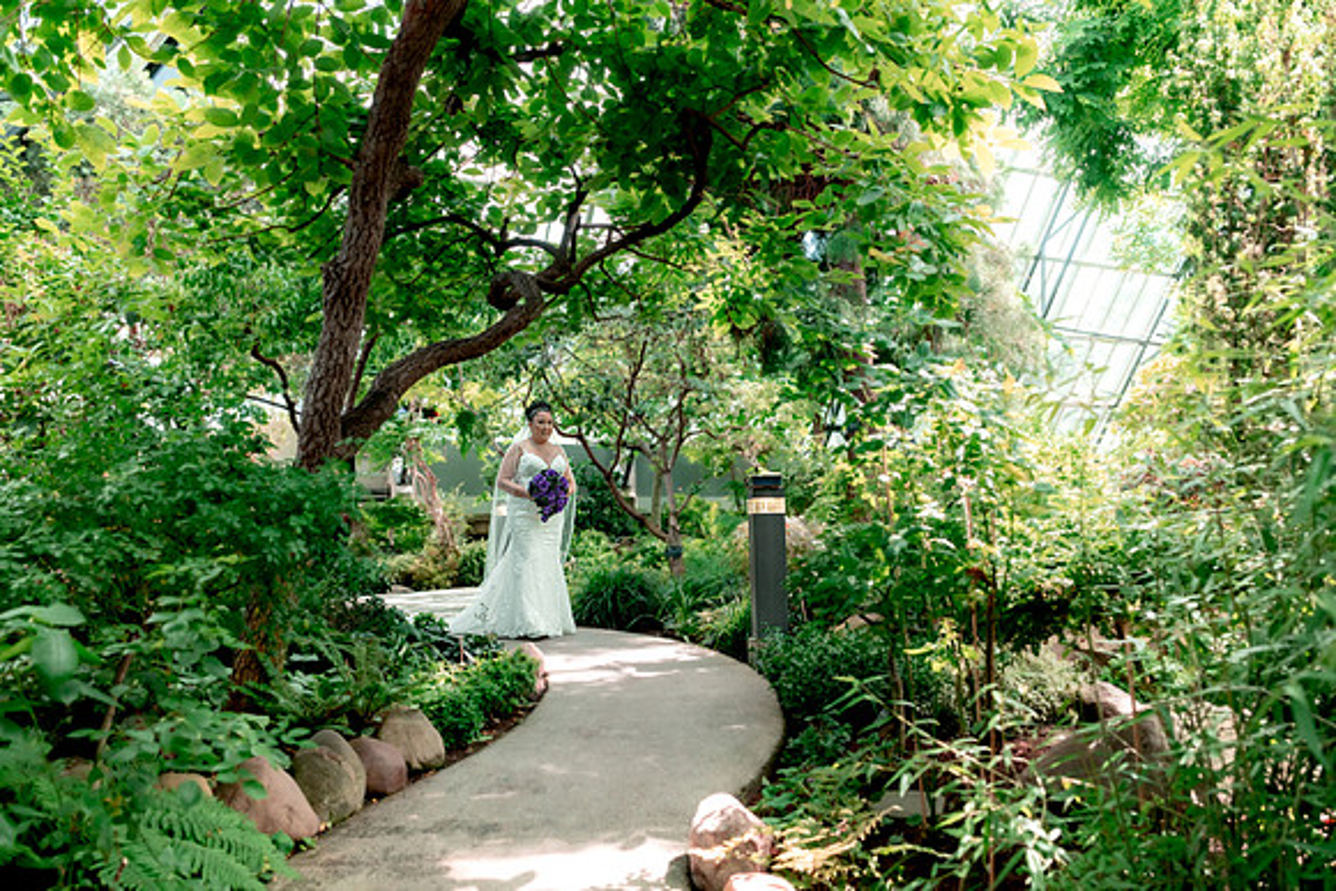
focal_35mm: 28
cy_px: 446
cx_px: 668
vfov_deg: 46.4
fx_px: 1039
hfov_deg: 65.5
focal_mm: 28
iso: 400
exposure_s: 1/320
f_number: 3.2
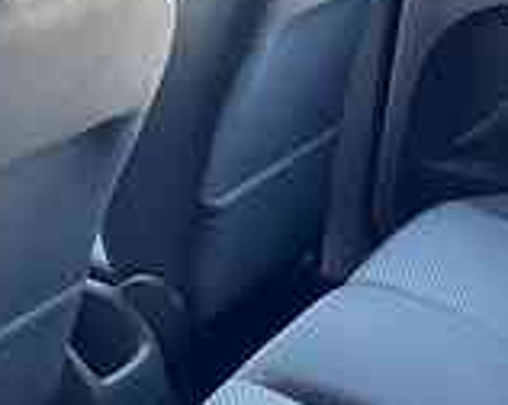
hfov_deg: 23.3
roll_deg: -0.1
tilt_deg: -23.1
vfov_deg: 18.6
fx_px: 1231
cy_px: 259
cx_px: 264
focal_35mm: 82
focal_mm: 5.7
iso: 125
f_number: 1.5
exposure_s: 1/68
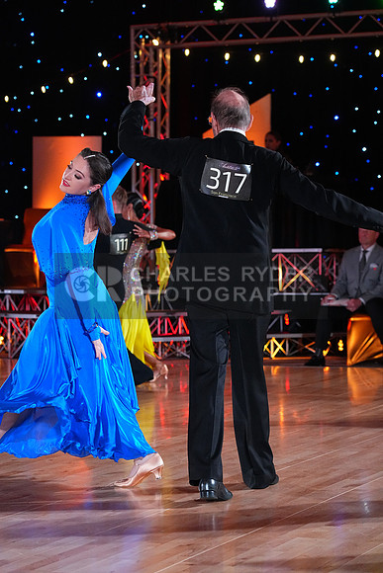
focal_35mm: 105
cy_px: 286
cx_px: 192
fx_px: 1674
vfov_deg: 19.5
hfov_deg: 13.0
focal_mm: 105
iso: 5000
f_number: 5
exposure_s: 1/400
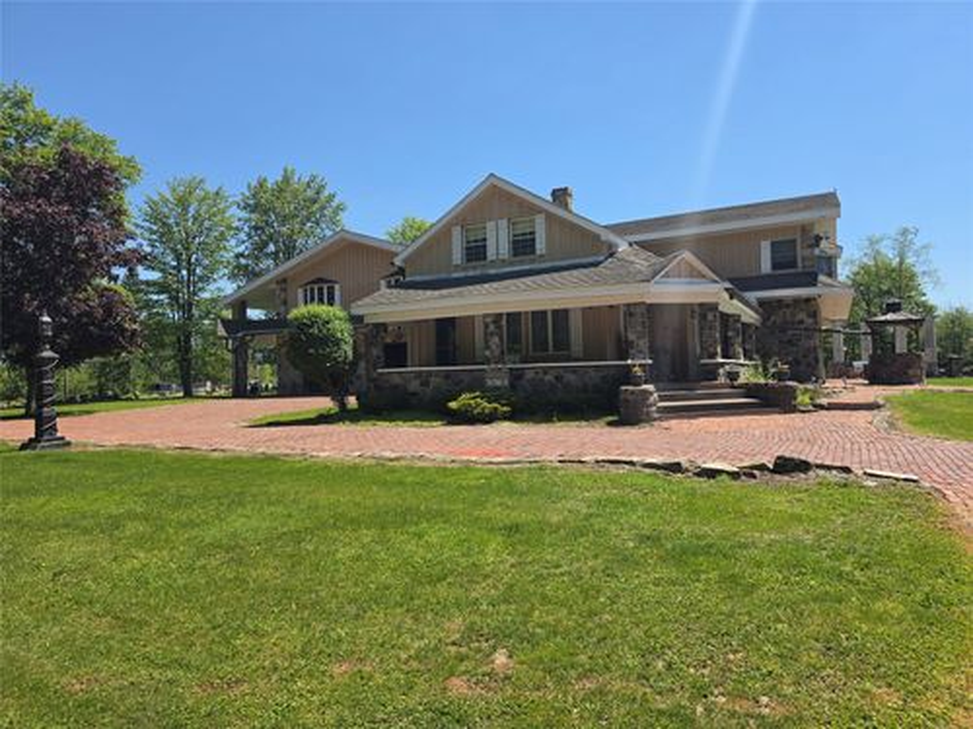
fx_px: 646
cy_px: 364
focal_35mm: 23
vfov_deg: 58.9
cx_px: 486
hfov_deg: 73.9
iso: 64
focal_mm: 6.5
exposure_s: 1/5955
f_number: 1.4
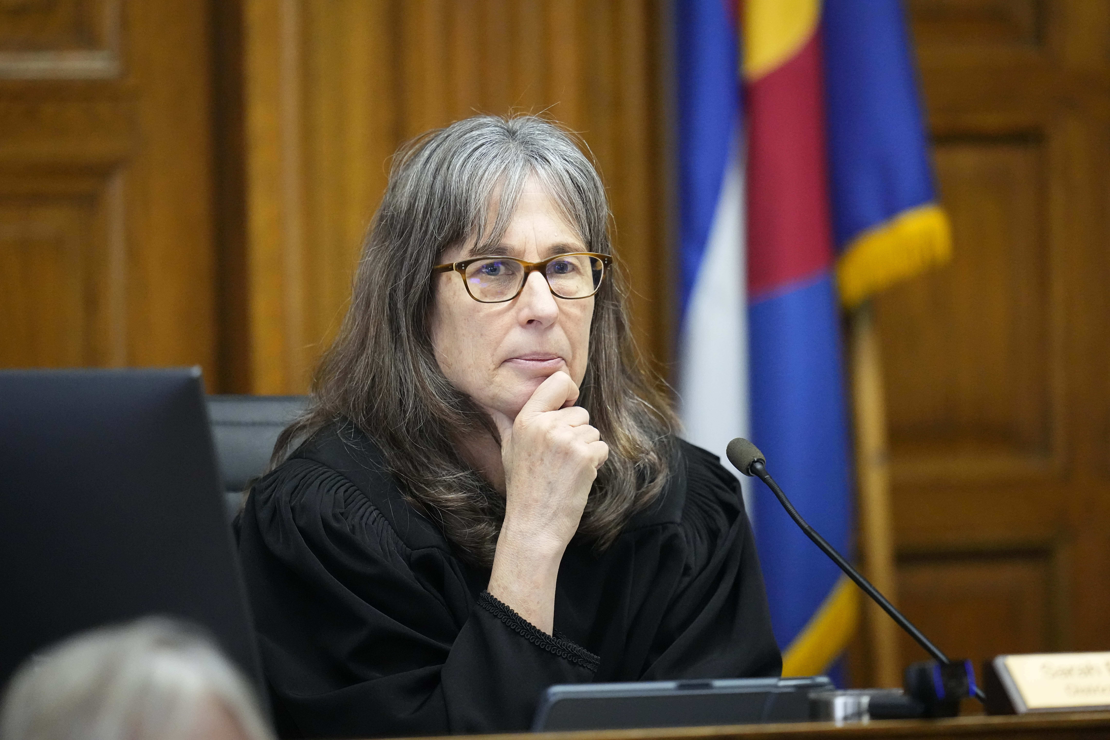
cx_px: 555
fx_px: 12332
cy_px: 370
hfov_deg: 5.2
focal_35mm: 400
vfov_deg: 3.4
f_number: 2.8
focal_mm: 400
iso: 10000
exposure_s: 1/500
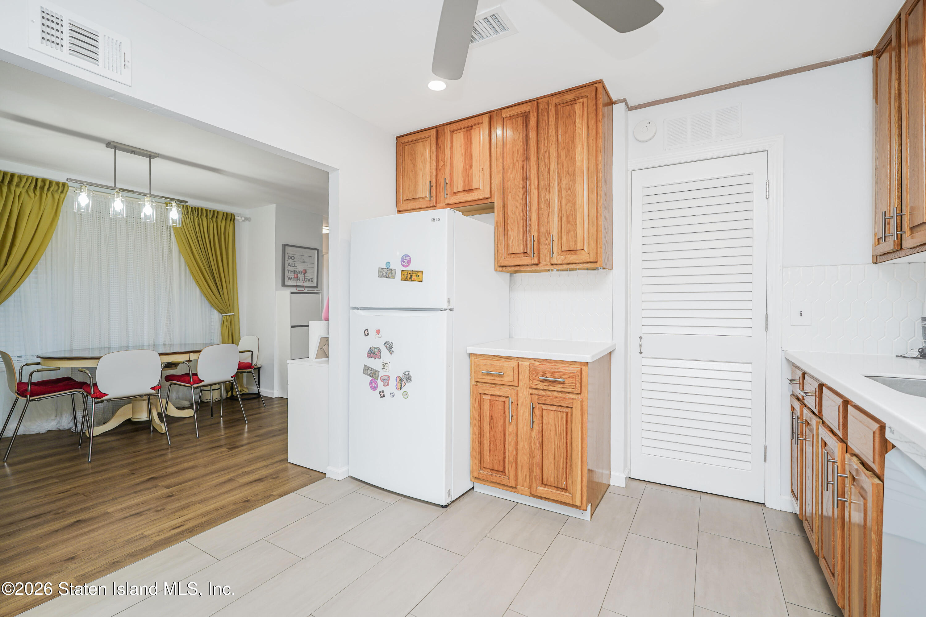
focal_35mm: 16
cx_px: 463
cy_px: 308
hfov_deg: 96.7
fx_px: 412
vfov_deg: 73.7
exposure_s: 1/15
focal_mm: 16
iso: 50
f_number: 4
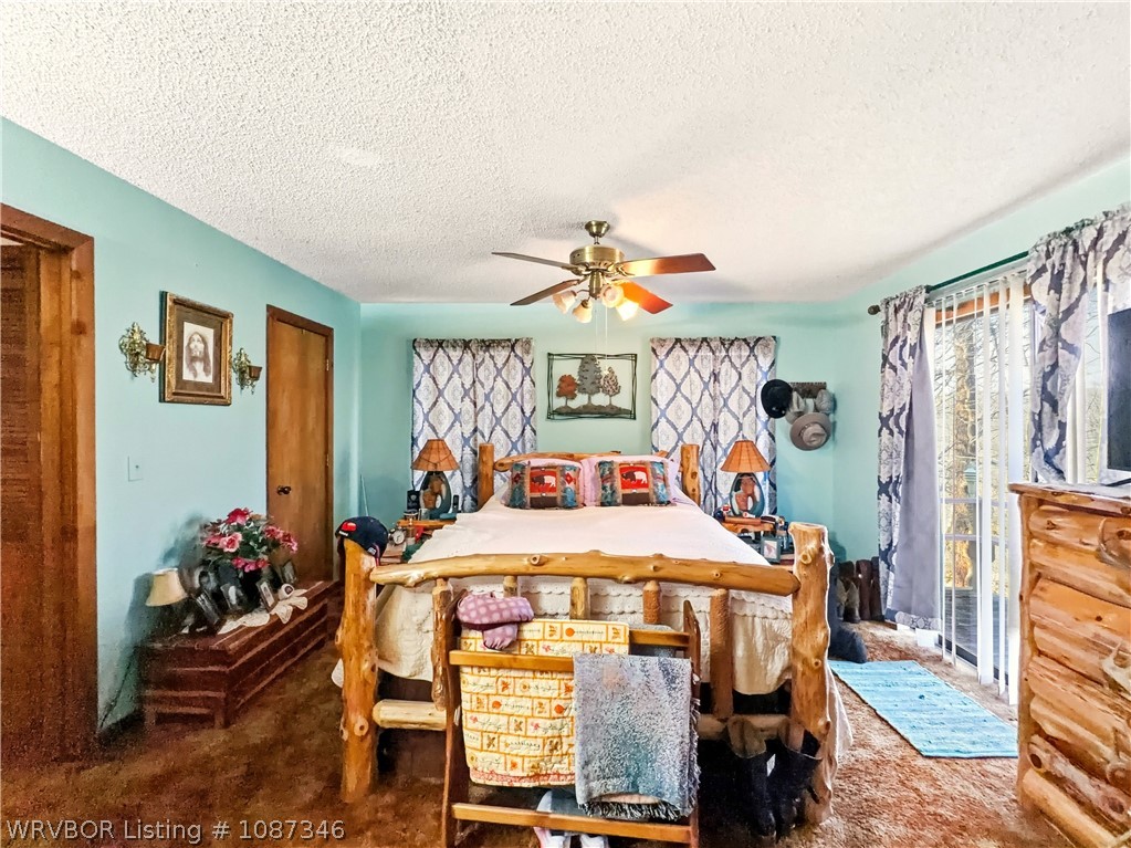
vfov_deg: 85.7
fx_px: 457
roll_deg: +2.0
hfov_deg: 102.1
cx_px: 566
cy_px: 424
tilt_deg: -0.8
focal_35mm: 14
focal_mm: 2.2
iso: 200
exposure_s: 1/120
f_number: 2.2
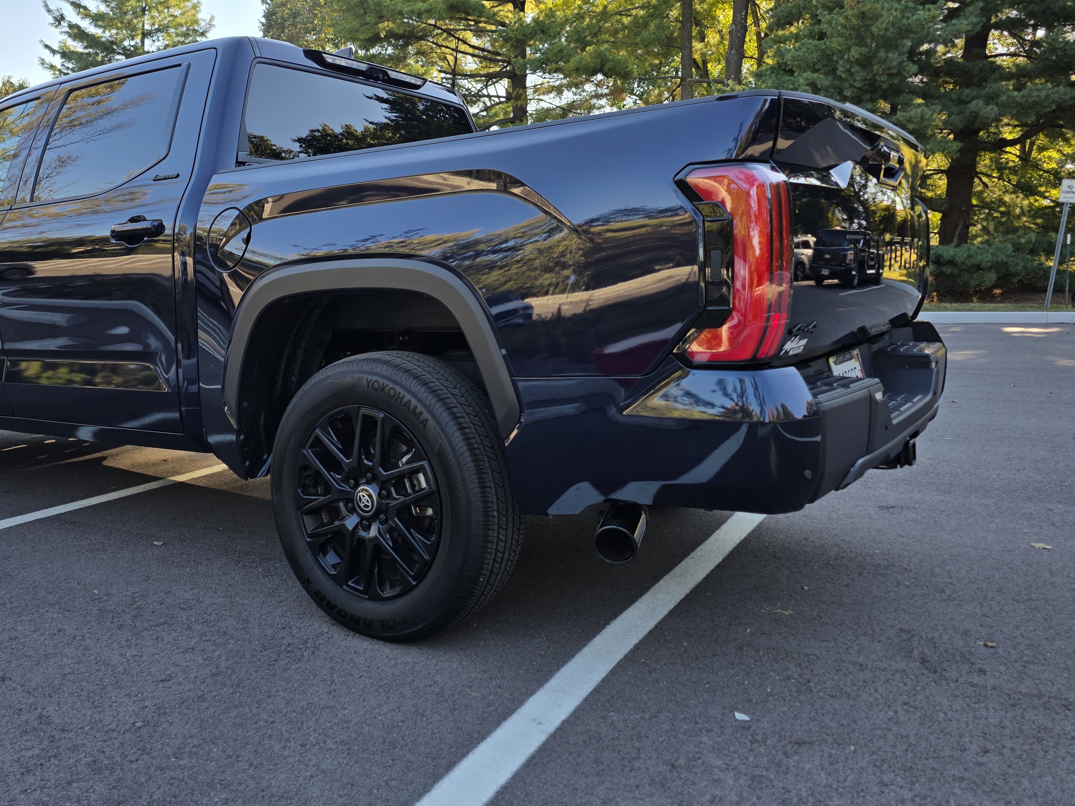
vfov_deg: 47.8
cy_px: 304
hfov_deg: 61.3
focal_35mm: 29
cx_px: 448
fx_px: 901
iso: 80
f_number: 1.7
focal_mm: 6.3
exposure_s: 1/1525
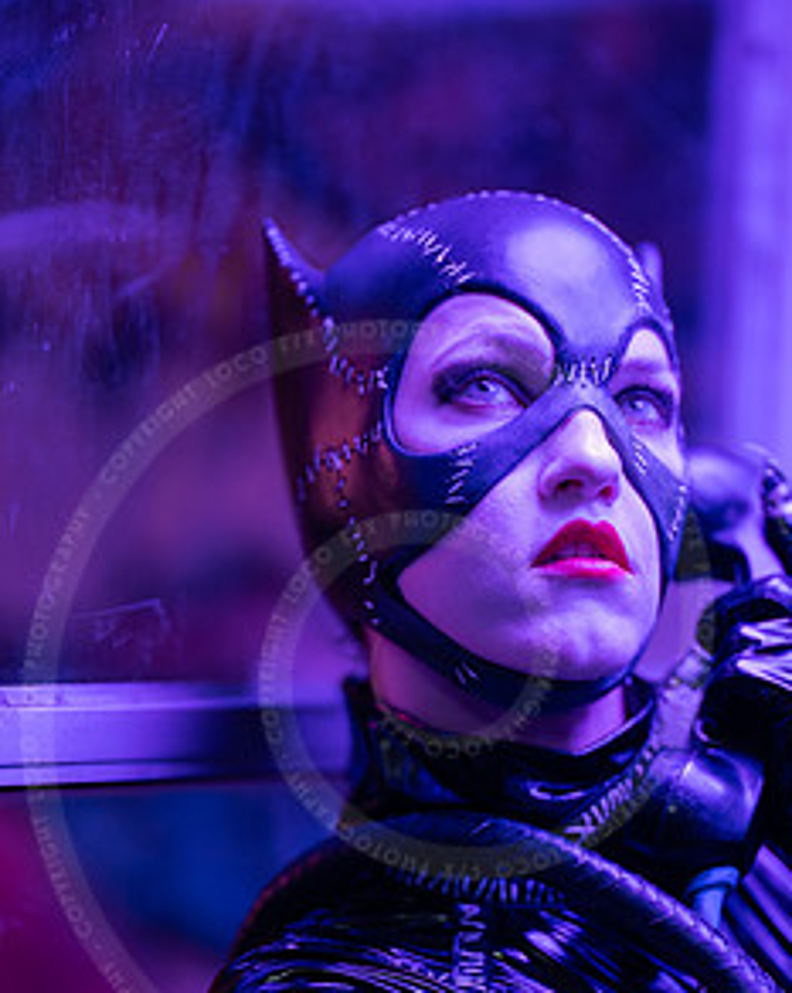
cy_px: 735
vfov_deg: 15.6
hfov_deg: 12.5
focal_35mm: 123
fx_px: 3610
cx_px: 479
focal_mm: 85
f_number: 1.2
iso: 400
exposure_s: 1/250
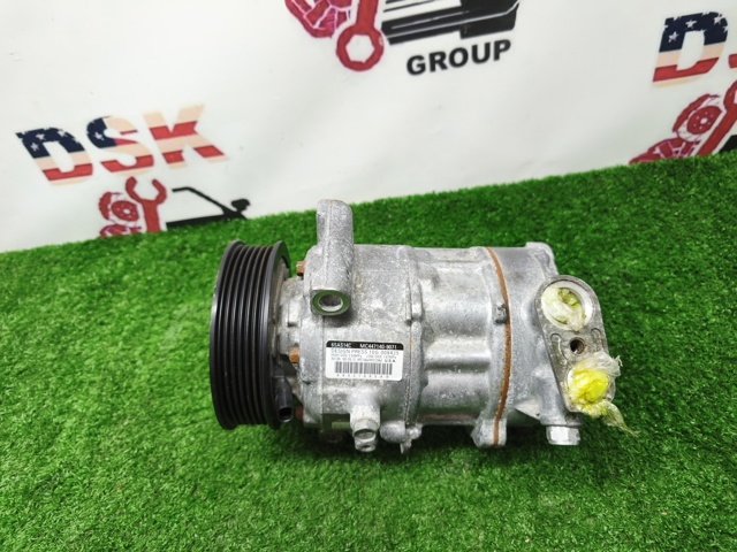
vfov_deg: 58.9
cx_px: 368
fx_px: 490
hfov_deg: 73.9
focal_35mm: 23
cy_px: 276
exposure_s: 1/100
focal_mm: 5.35
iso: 320
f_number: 1.7
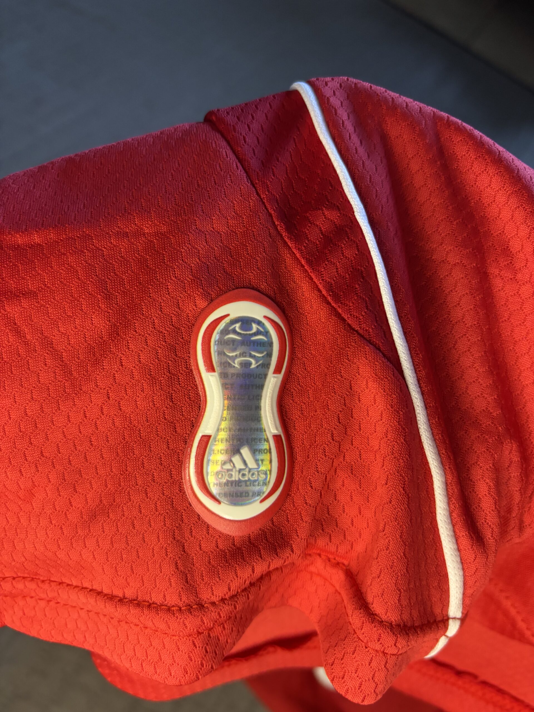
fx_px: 535
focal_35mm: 26
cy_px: 356
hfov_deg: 53.1
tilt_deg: -55.5
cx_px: 267
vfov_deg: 67.3
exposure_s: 1/60
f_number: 1.6
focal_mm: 5.96
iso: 400
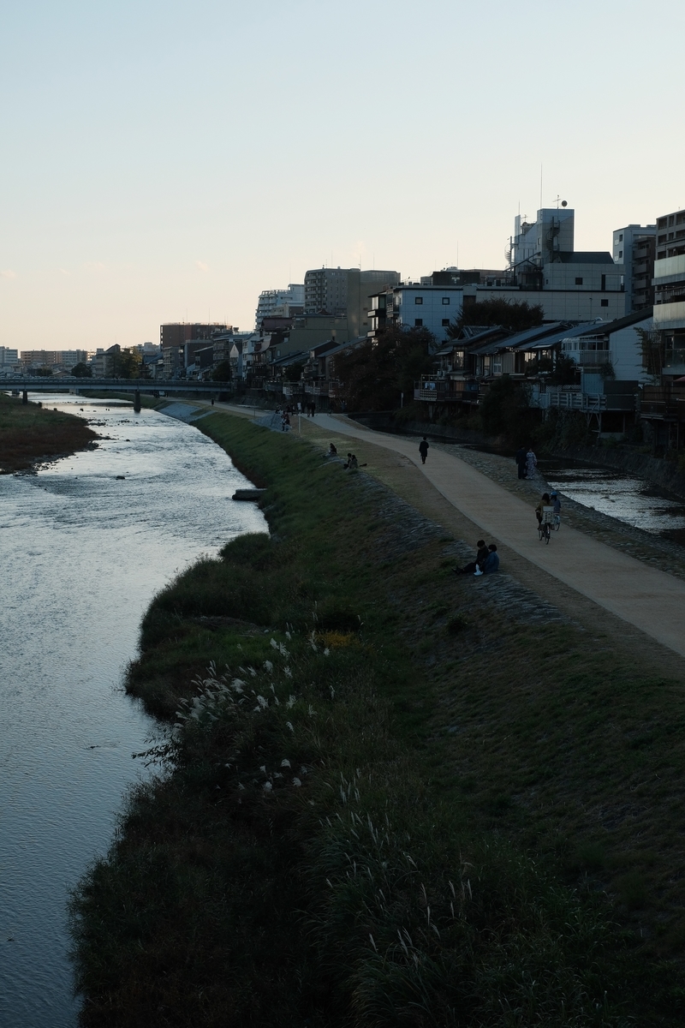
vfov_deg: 37.5
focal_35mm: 53
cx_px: 342
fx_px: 1513
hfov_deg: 25.5
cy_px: 514
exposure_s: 1/1700
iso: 800
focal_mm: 35
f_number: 5.6
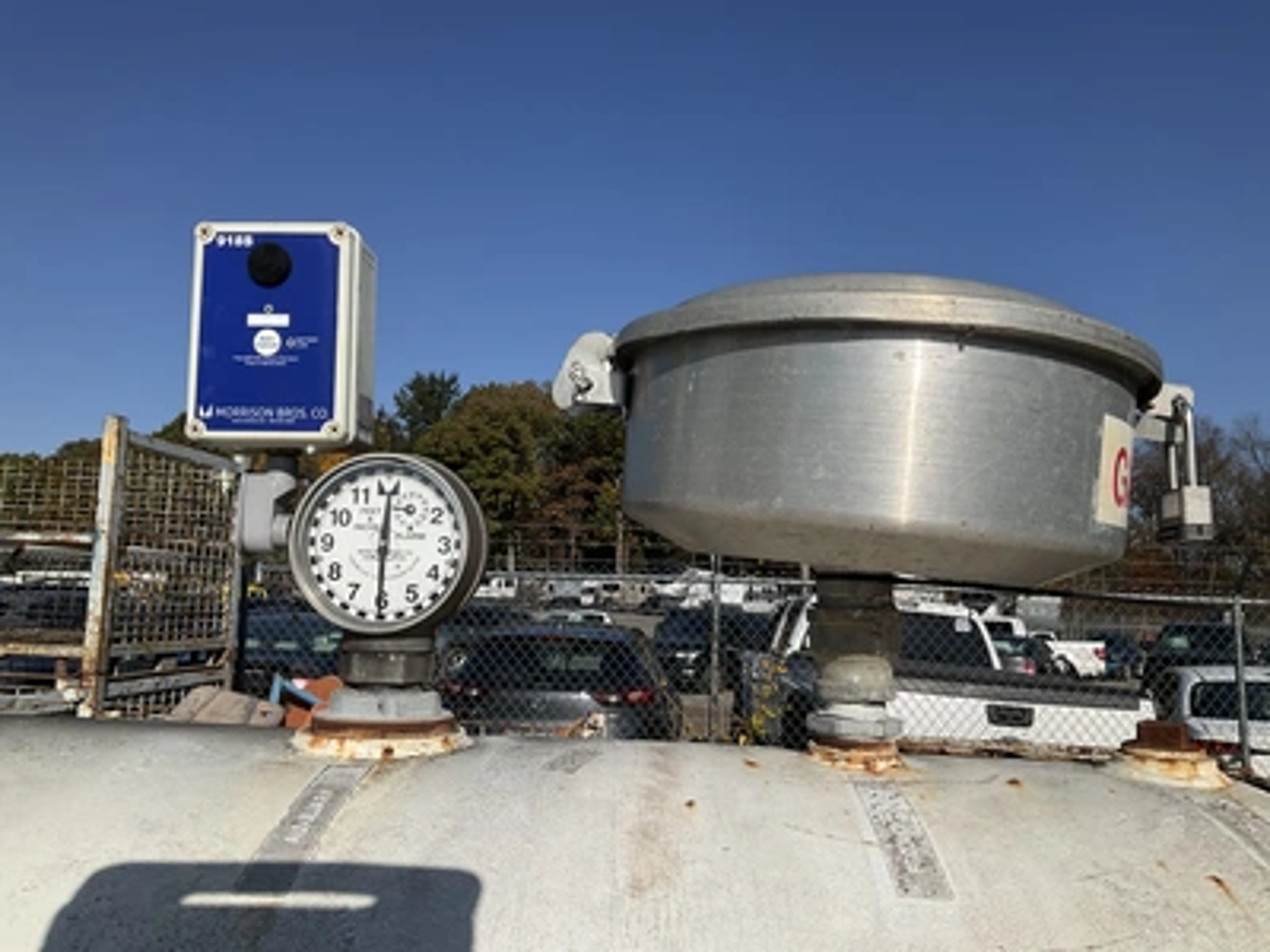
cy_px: 476
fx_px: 1064
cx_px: 635
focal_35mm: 29
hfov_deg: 61.7
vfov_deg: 48.2
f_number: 1.8
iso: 25
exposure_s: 1/3788
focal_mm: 3
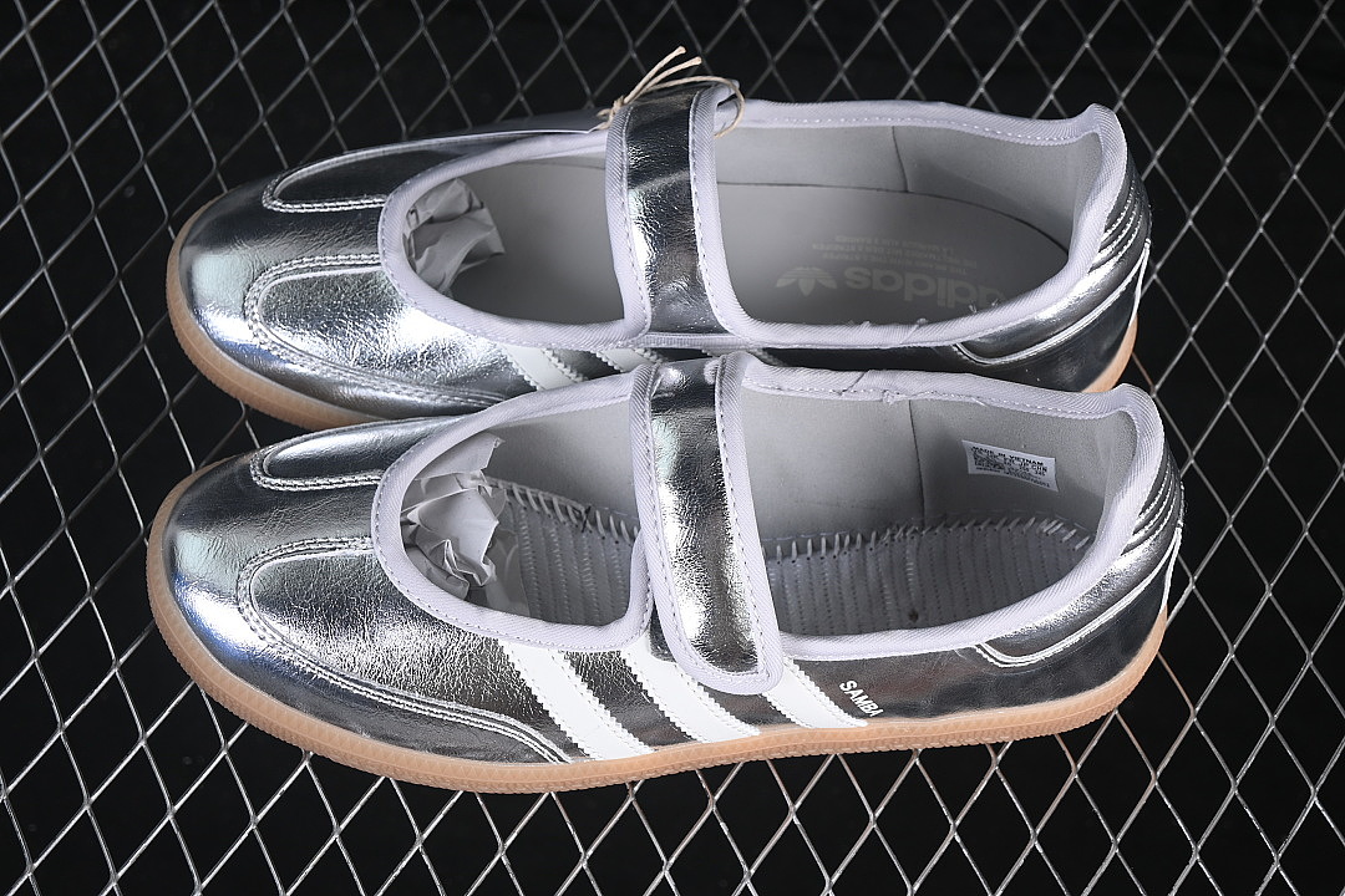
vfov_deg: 18.2
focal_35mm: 75
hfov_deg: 27.0
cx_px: 672
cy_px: 448
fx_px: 2802
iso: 160
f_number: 7.1
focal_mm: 50
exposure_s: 1/80
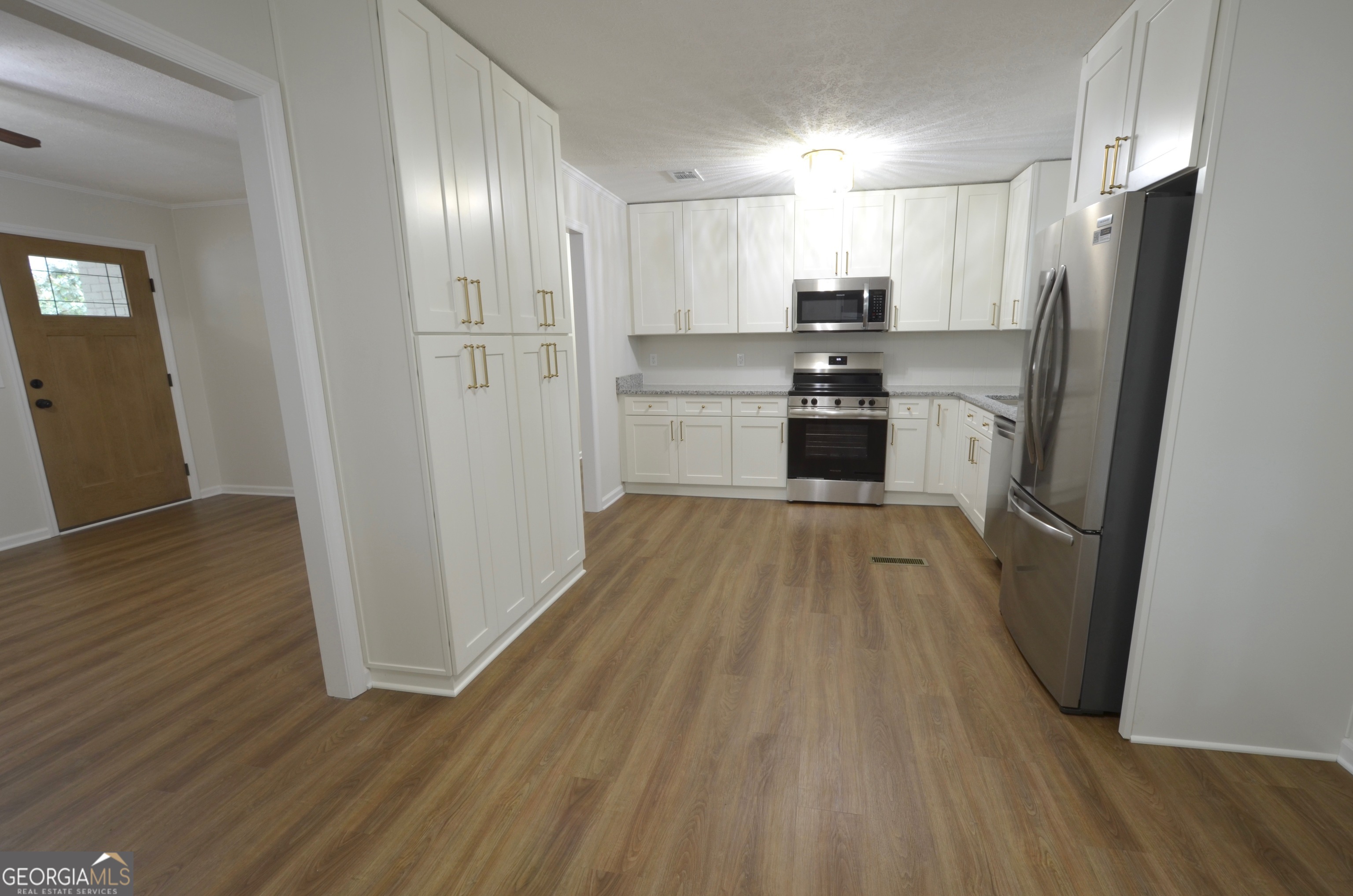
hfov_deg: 100.5
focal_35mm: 15
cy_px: 448
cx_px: 676
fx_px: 563
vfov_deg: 77.1
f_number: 9
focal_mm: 10
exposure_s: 1/3
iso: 200
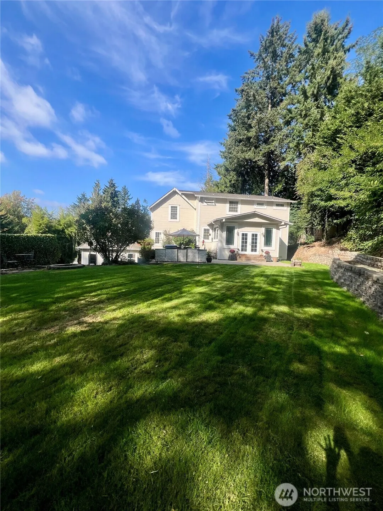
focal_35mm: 13
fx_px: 192
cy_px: 256
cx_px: 192
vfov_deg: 106.2
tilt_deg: -2.0
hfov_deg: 89.9
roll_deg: -2.3
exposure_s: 1/1167
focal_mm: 1.57
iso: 32
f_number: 1.8
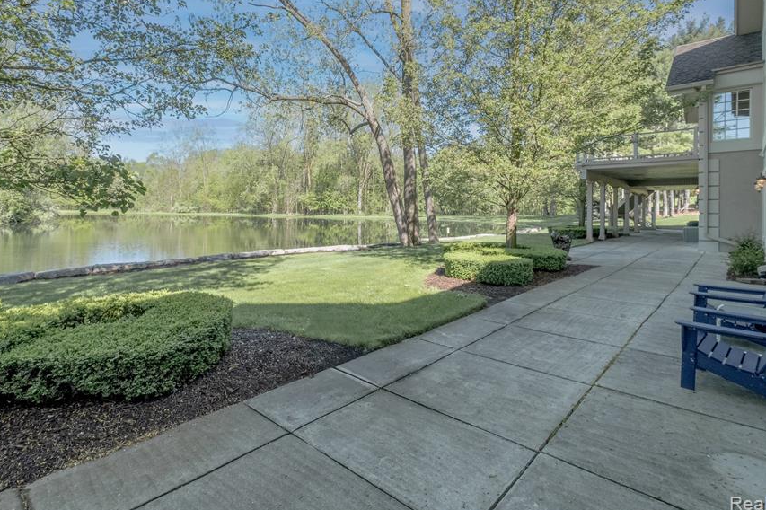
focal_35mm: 18
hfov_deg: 89.9
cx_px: 361
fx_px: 383
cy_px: 212
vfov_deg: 66.9
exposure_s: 1/200
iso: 800
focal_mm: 10
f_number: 7.1
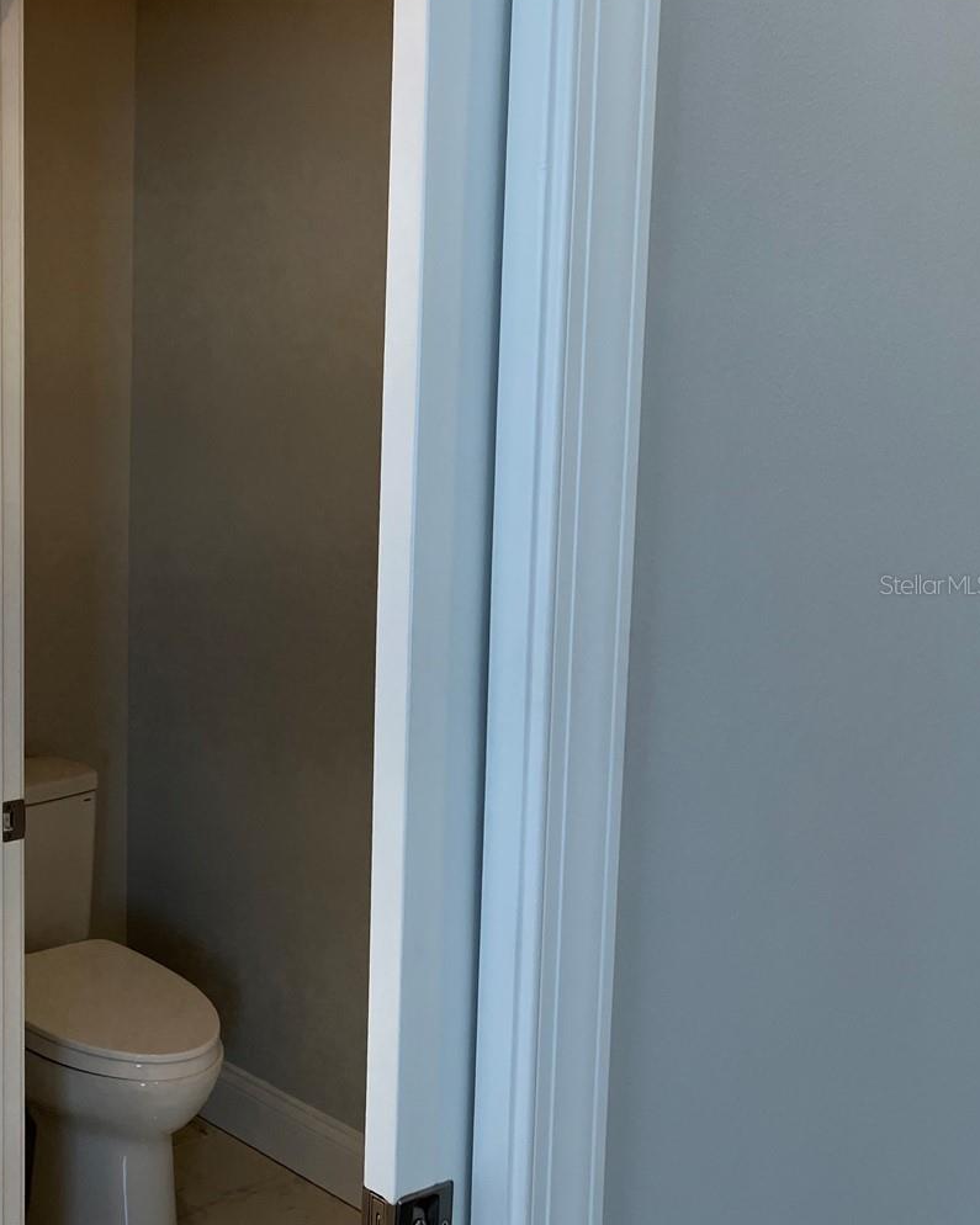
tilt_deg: -6.2
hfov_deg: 31.7
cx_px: 10
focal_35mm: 44
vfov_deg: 42.0
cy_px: 584
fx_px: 1595
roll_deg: +0.7
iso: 50
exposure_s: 1/120
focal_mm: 3.99
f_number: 1.8
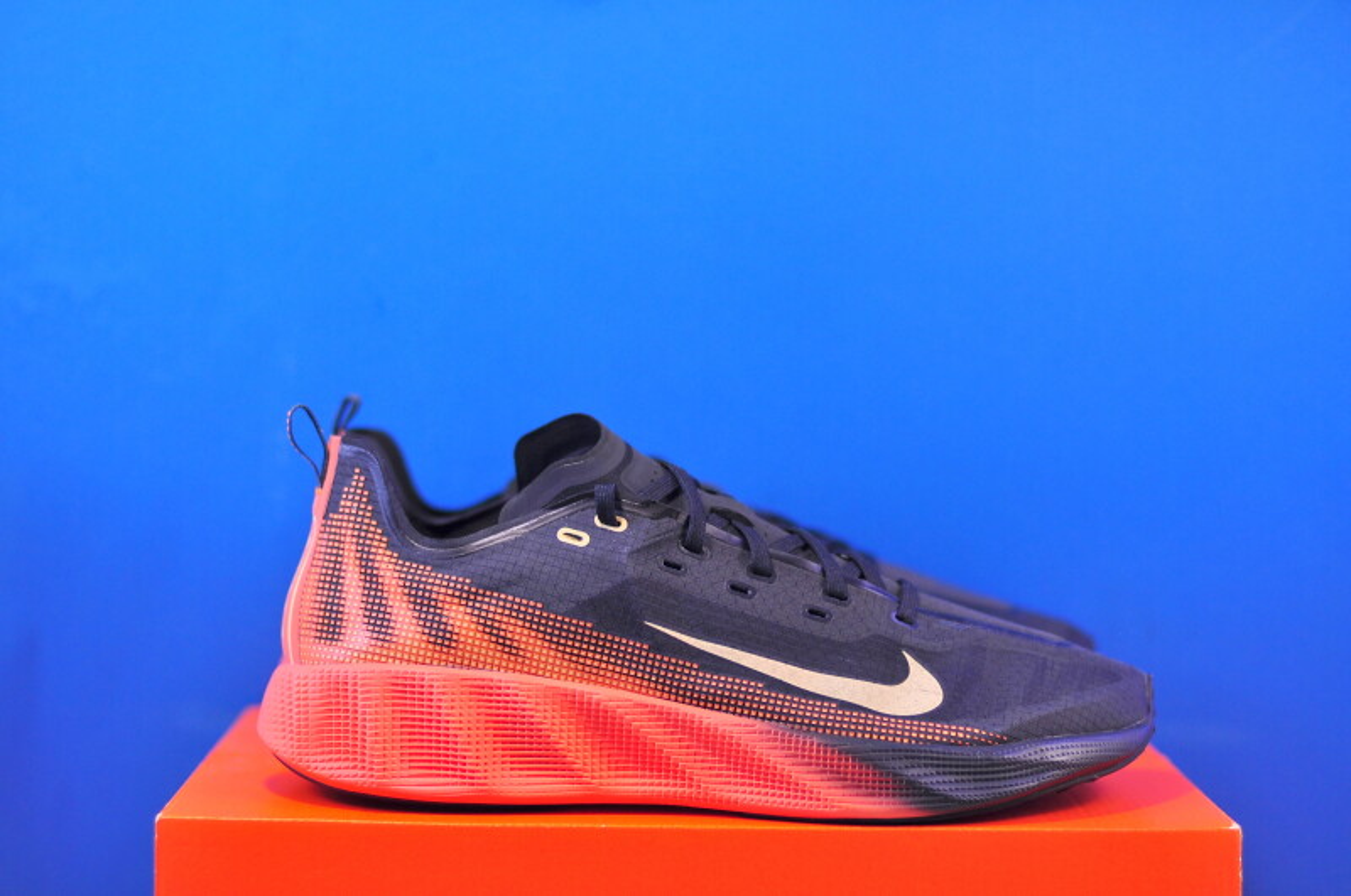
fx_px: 2811
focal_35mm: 75
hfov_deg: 27.0
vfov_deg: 18.1
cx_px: 676
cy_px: 448
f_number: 2
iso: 250
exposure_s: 1/320
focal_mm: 50
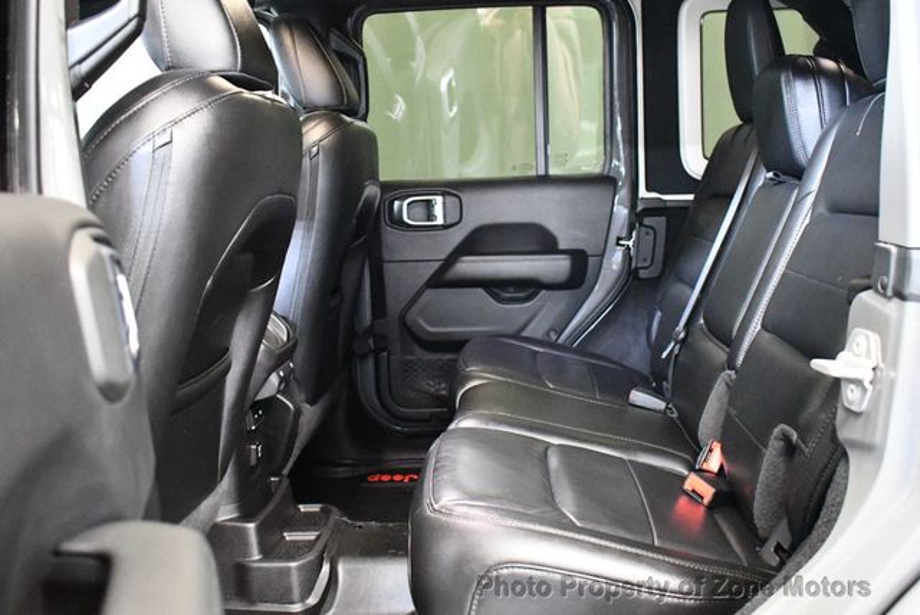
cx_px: 460
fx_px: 921
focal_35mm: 36
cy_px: 308
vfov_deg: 36.9
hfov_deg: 53.1
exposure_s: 1/60
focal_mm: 18
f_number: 3.5
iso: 11400
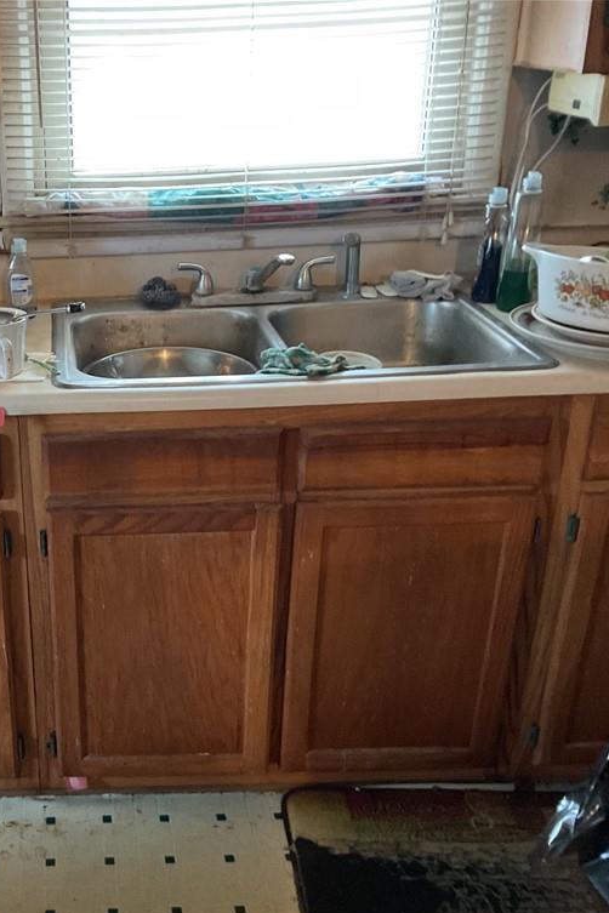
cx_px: 46
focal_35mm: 41
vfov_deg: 47.4
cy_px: 464
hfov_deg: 31.0
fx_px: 1040
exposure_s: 1/30
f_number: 1.8
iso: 400
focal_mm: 3
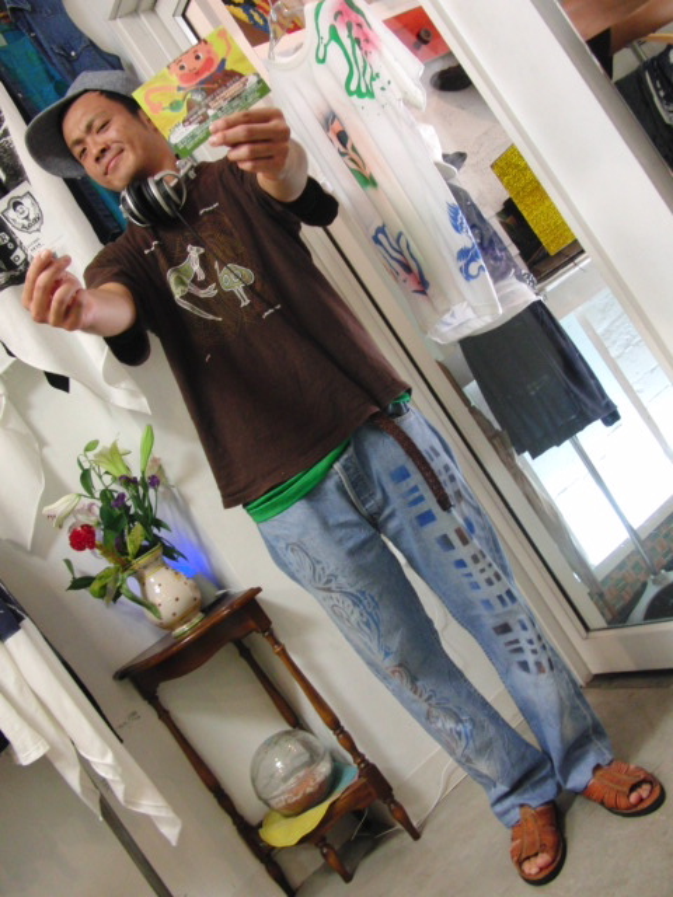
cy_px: 448
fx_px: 959
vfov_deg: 50.1
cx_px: 336
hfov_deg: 38.7
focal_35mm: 37
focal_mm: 6.42
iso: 400
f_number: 3.6
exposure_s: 1/15
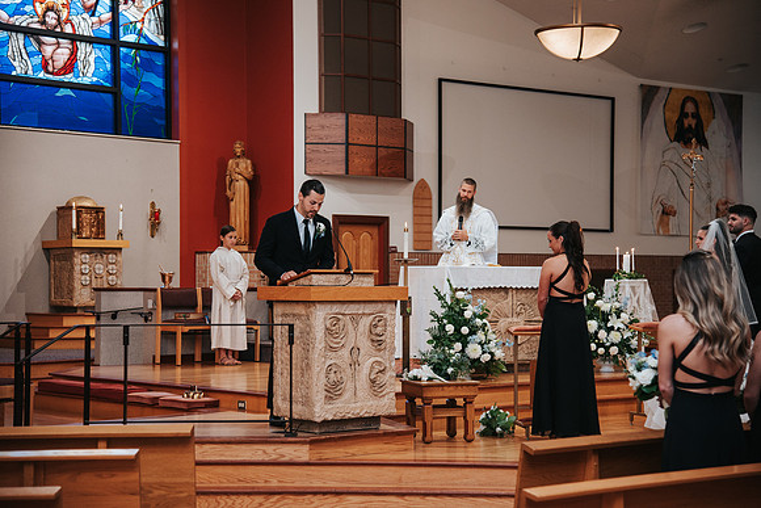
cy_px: 254
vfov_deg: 20.6
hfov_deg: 30.5
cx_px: 380
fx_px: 1395
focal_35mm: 66
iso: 1000
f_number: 4
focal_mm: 66
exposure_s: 1/200
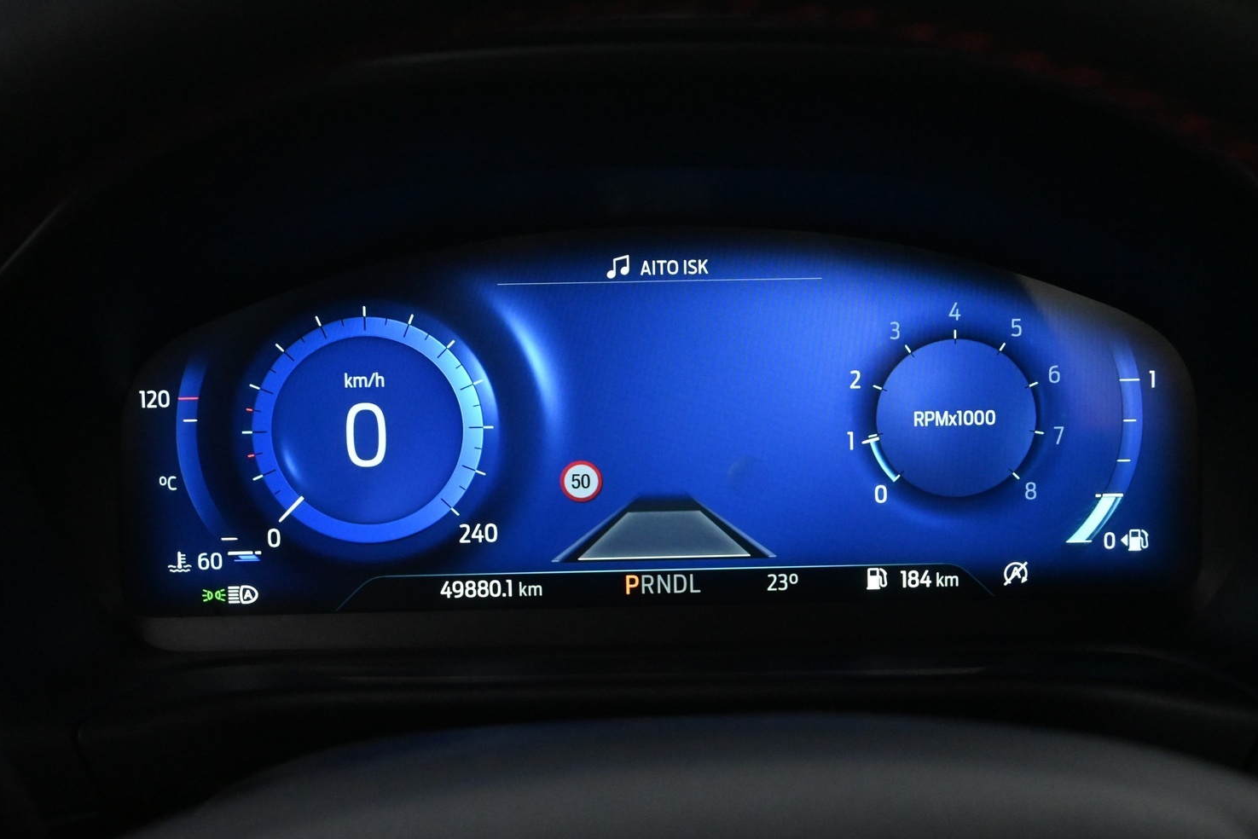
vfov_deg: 24.2
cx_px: 674
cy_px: 420
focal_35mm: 56
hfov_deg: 35.6
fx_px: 1957
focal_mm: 34
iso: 5000
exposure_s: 1/60
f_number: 5
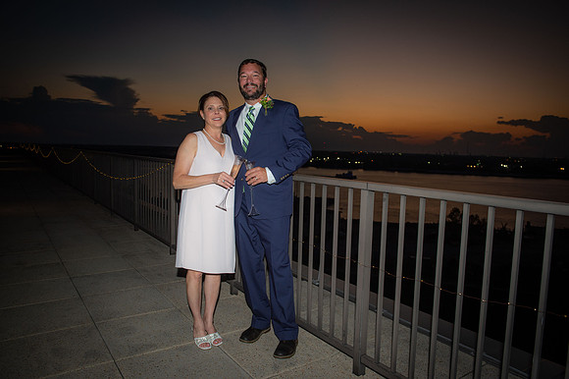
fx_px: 426
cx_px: 284
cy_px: 190
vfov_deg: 47.9
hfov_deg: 67.4
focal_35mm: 27
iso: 1000
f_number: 5
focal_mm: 27
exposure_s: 1/250
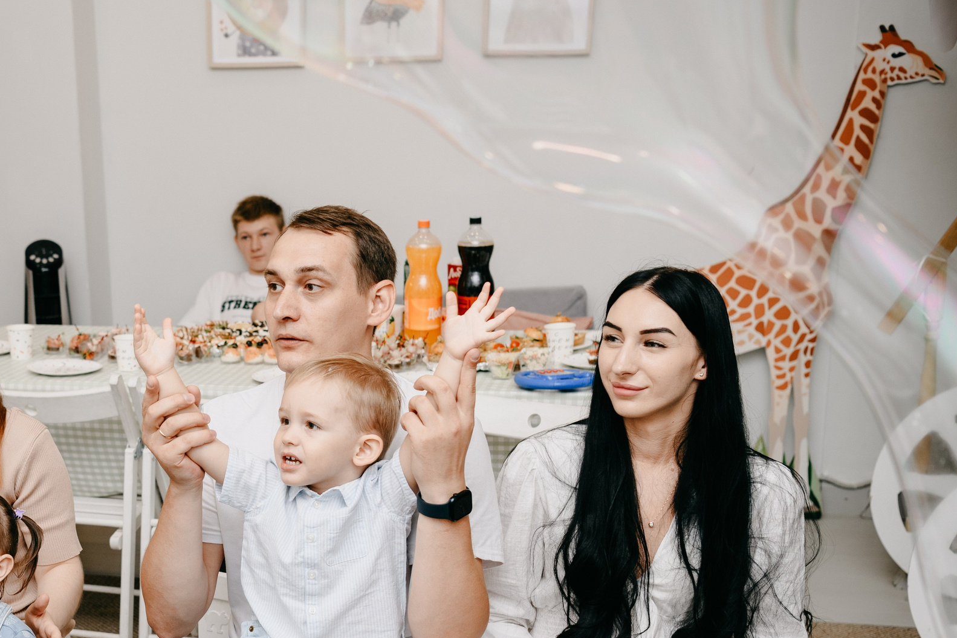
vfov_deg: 24.3
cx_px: 208
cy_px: 483
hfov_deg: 35.2
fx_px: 1462
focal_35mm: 55
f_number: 3.5
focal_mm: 34
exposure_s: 1/160
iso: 160
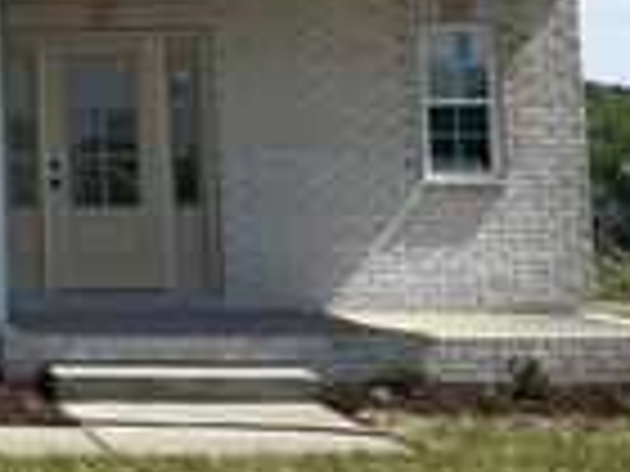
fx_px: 1565
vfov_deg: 16.7
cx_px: -270
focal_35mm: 86
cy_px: -20
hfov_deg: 20.1
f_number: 1.78
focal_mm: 6.76
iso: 80
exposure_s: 1/4975
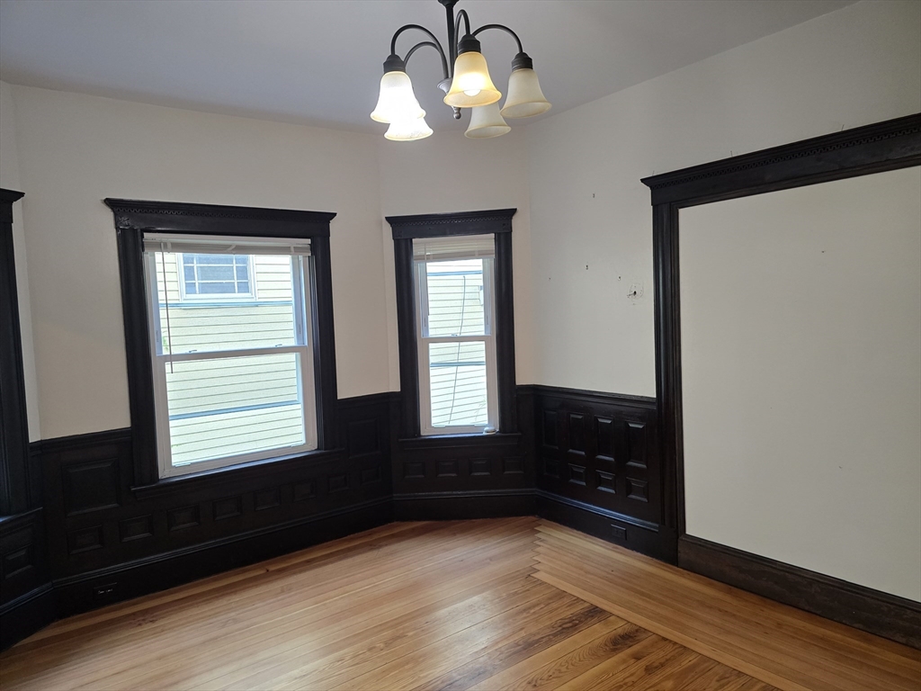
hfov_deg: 73.9
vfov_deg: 58.9
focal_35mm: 23
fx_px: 612
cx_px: 460
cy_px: 346
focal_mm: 6.3
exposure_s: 1/120
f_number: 1.7
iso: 640
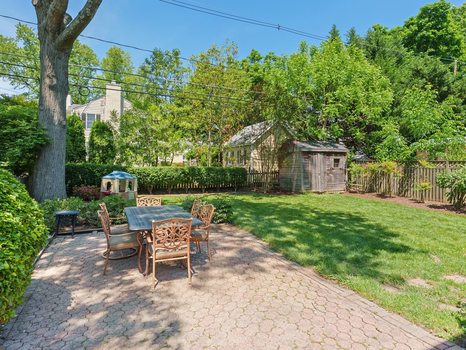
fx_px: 269
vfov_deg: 65.9
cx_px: 242
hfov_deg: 81.7
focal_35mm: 20
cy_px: 165
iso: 200
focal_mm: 16
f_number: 8
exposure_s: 1/100
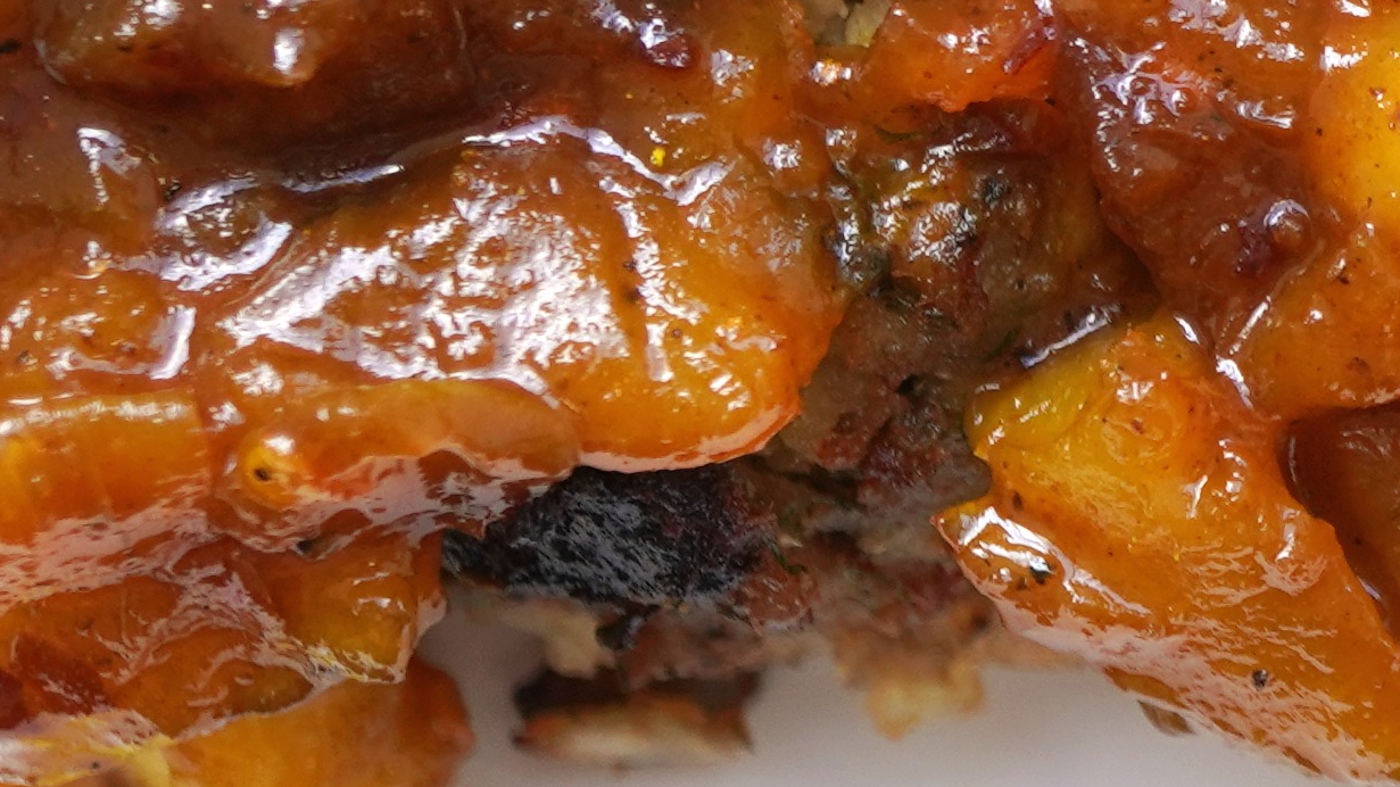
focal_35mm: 198
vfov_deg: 6.1
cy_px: -2
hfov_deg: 10.4
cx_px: 2296
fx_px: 7349
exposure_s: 1/160
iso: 200
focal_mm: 30
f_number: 4
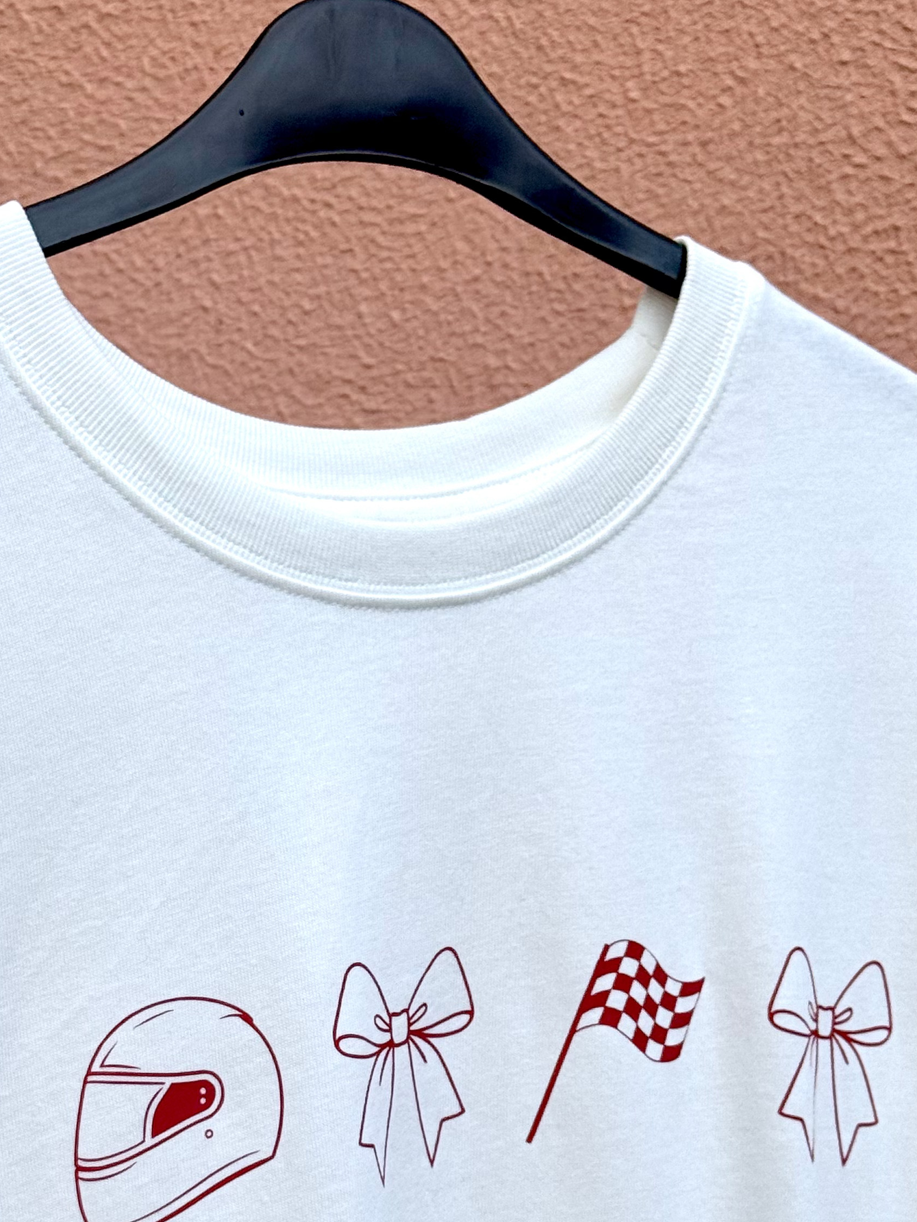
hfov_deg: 17.2
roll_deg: +0.7
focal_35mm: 86
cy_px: 898
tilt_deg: -2.5
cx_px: 362
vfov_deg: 22.6
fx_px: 3037
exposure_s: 1/1513
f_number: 1.78
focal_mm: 6.76
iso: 80
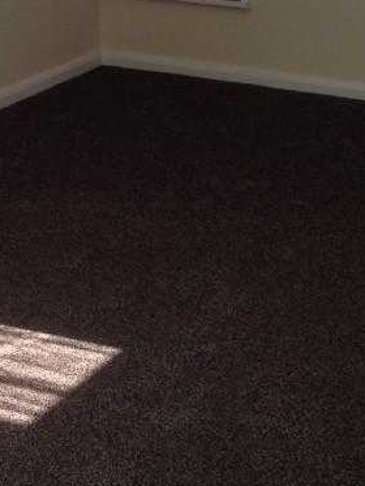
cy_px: 43
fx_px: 1349
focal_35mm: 96
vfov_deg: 20.0
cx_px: -13
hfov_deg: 15.1
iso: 64
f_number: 2.4
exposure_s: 1/120
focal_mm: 4.28
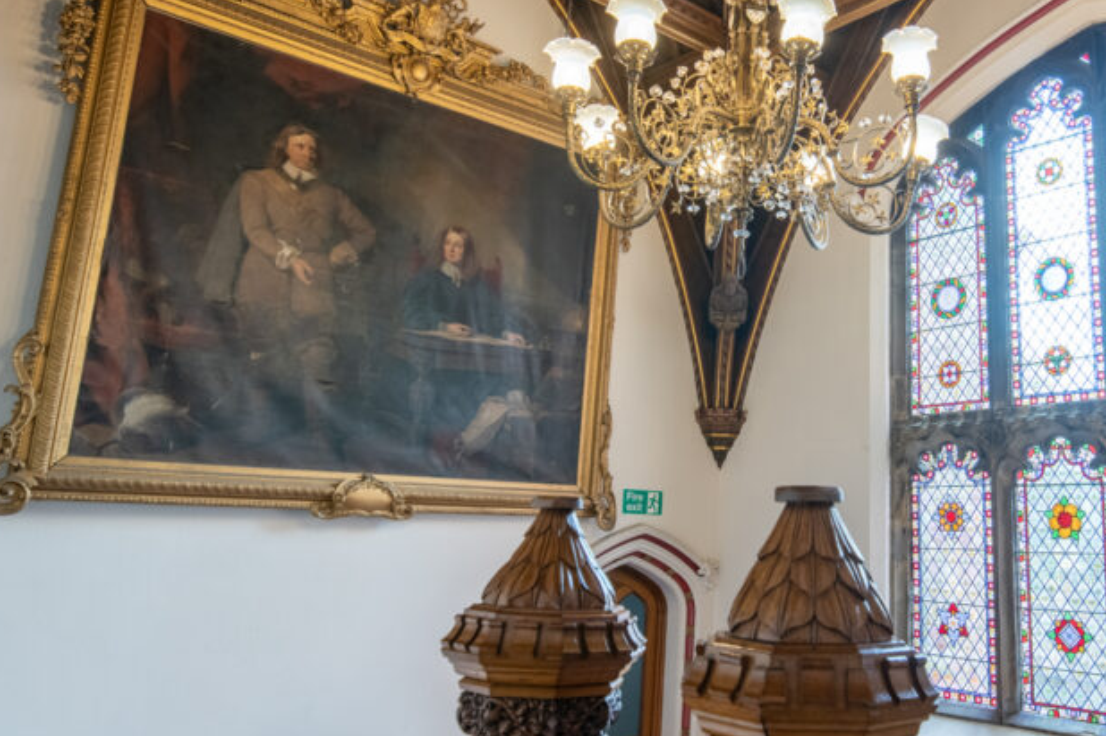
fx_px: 982
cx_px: 748
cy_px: 329
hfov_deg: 57.3
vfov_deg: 41.0
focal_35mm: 32
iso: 400
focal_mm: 19
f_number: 8
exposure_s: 1/13
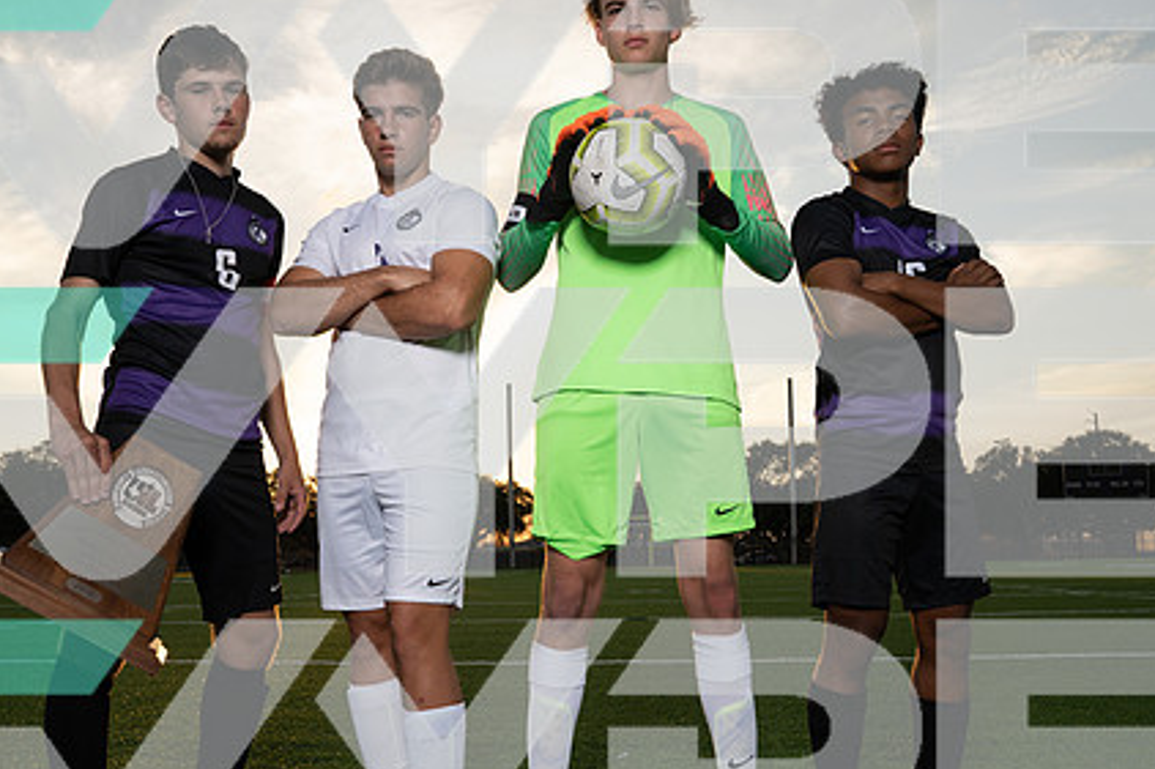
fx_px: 1058
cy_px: 434
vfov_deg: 39.9
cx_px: 564
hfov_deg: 57.2
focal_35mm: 33
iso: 320
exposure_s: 1/250
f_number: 8
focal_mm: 24
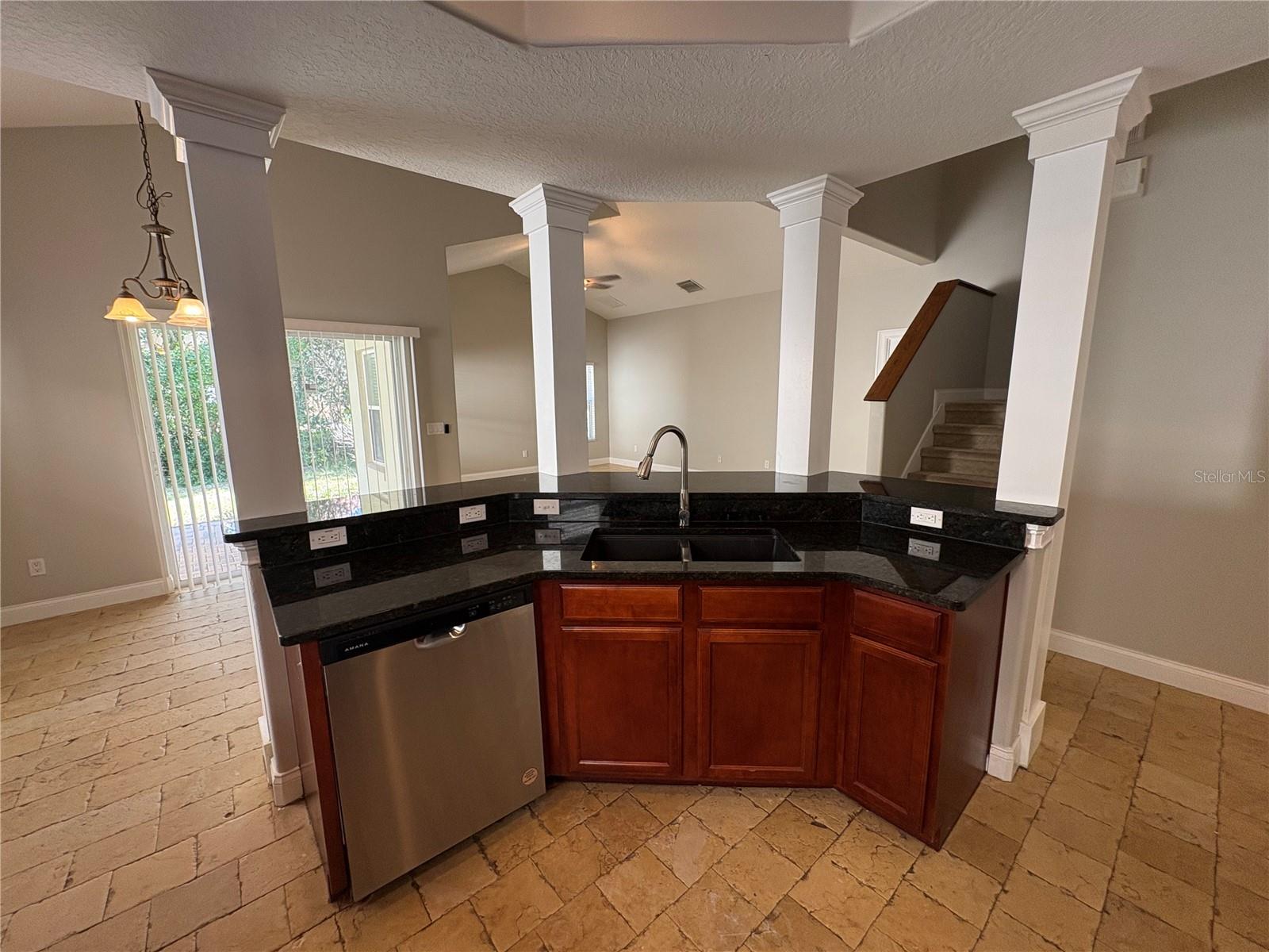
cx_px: 634
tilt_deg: -8.3
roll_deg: +0.1
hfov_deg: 102.1
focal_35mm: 14
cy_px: 476
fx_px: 513
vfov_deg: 85.7
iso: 160
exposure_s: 1/60
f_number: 2.2
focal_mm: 2.22
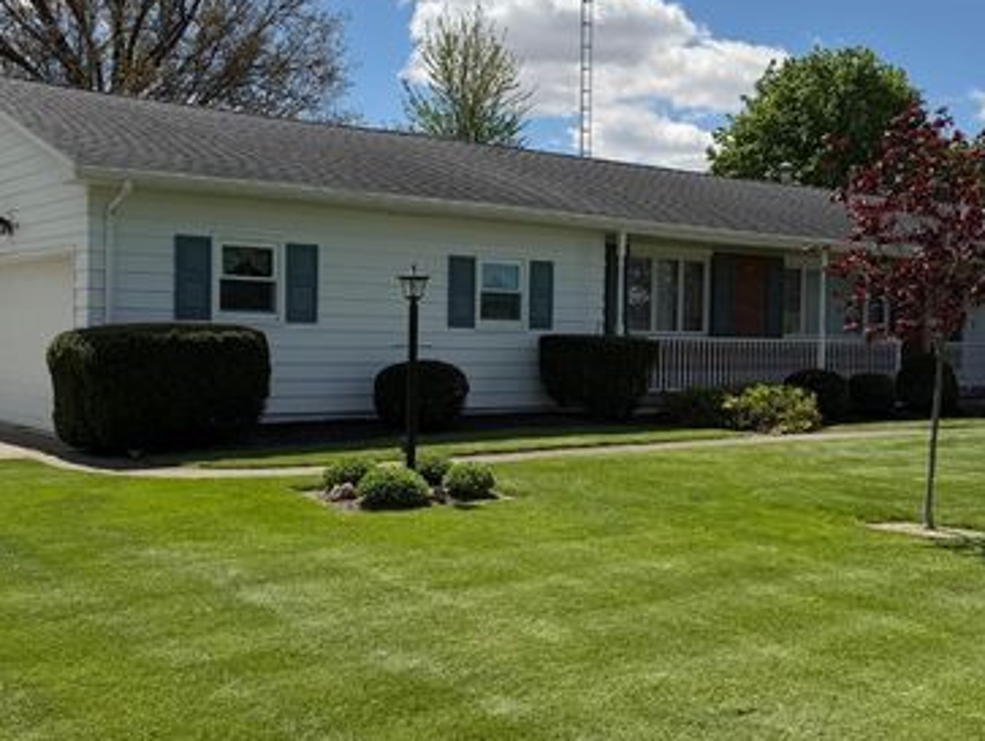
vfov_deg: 32.9
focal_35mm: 44
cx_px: 589
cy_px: 366
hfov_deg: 42.7
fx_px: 1253
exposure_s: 1/7353
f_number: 1.78
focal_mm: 6.76
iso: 80
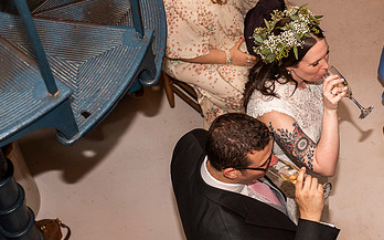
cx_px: 312
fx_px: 889
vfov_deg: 15.3
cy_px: 99
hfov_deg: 24.0
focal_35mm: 85
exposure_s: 1/100
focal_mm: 50
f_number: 3.2
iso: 500
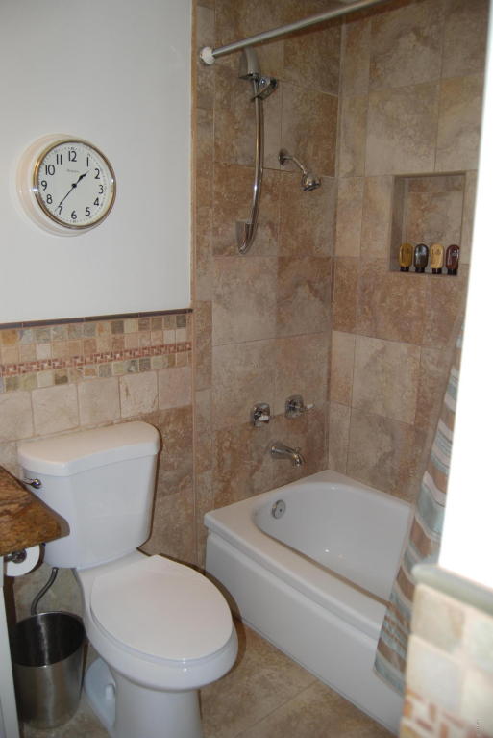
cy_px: 369
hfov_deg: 48.0
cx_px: 246
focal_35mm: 27
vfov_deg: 67.3
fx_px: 553
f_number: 3.5
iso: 200
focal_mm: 18
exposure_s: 1/60
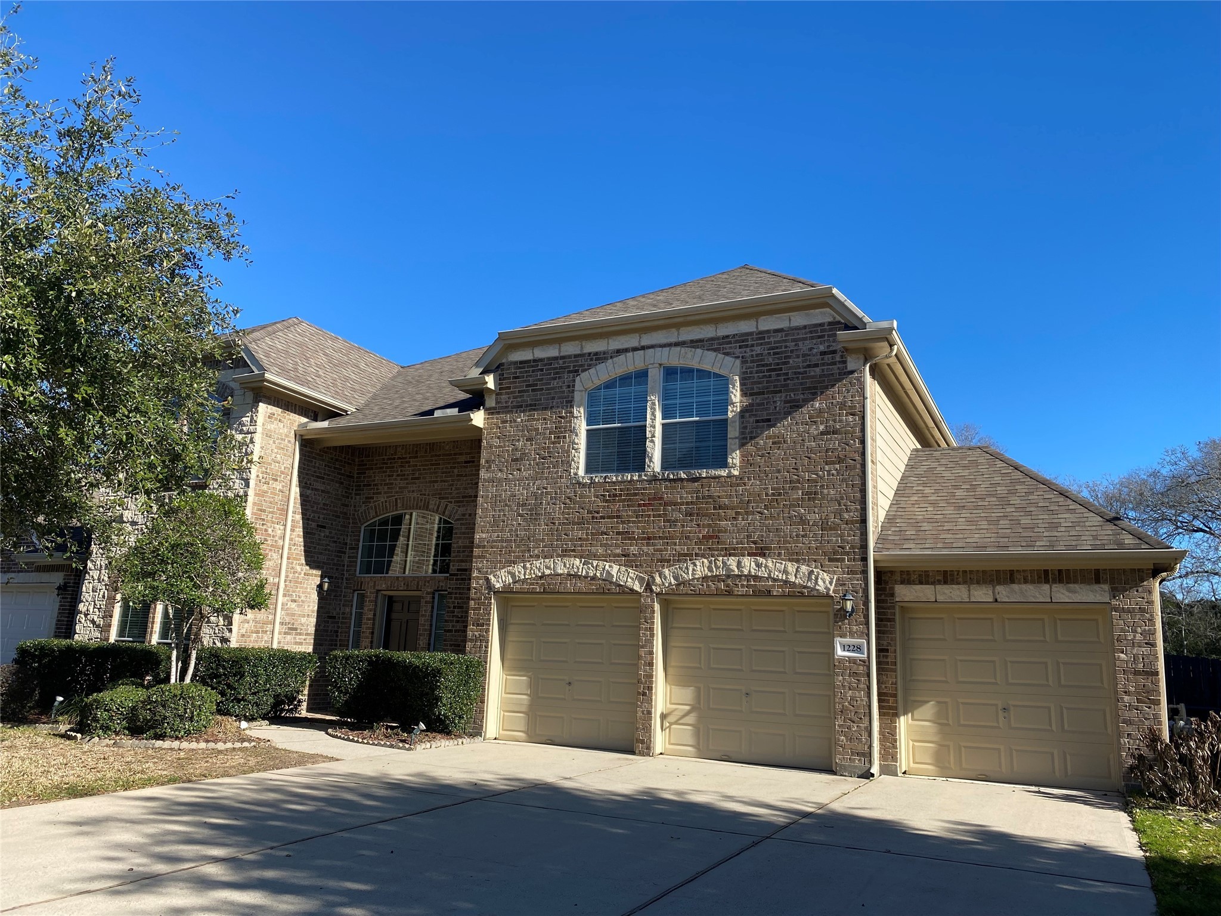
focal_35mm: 26
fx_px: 917
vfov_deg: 53.1
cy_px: 458
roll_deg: -2.8
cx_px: 610
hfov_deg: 67.3
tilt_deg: +11.7
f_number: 1.8
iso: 32
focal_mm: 4.25
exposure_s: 1/1898
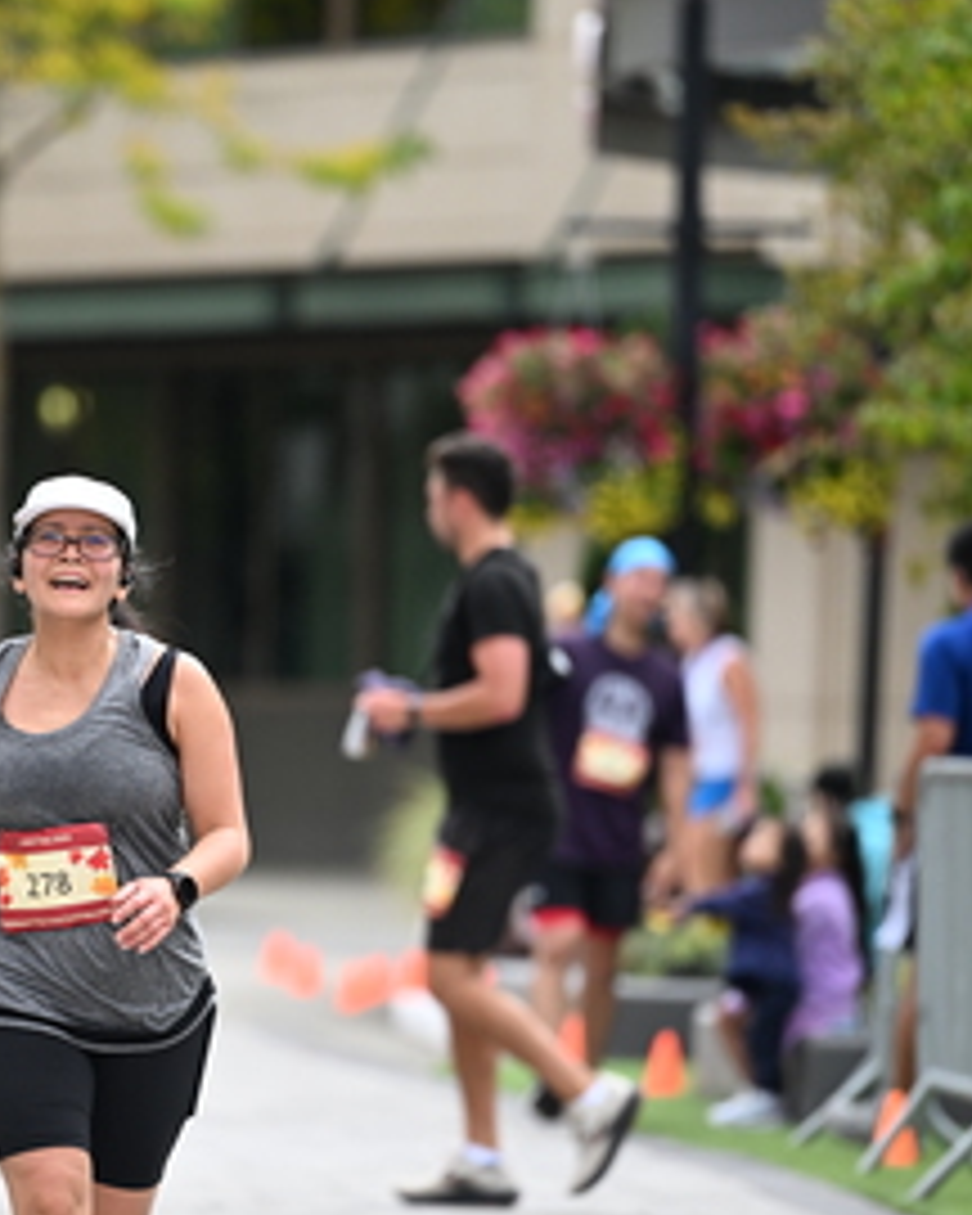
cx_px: 151
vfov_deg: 5.1
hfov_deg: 4.1
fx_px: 13736
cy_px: 738
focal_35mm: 382
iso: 640
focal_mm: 200
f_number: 2.8
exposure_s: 1/2000
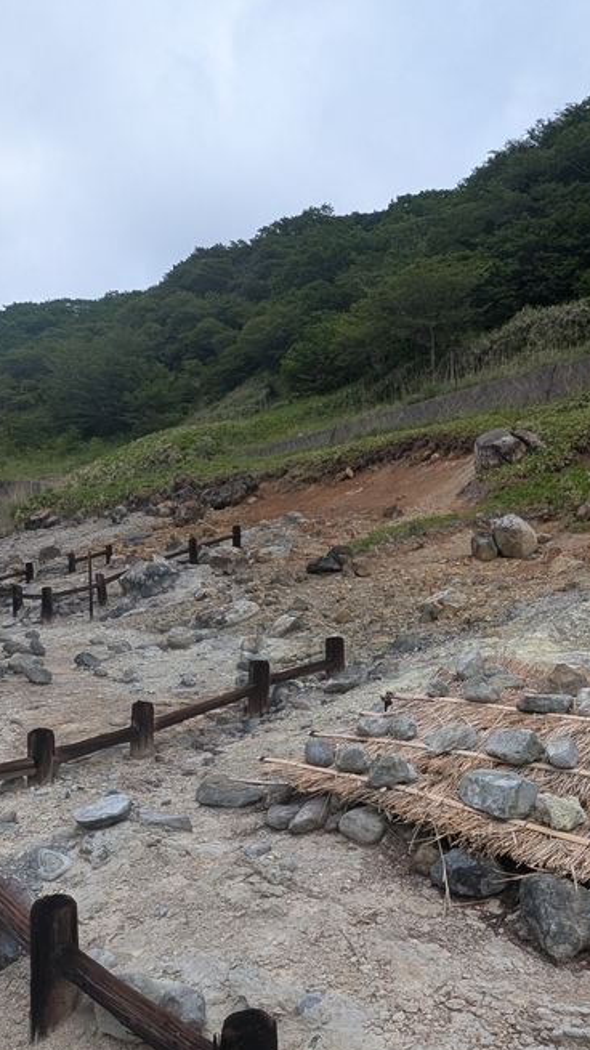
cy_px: 648
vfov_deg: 70.9
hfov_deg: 44.1
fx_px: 724
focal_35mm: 26
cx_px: 354
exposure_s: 1/1890
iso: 48
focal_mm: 1.95
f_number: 2.2
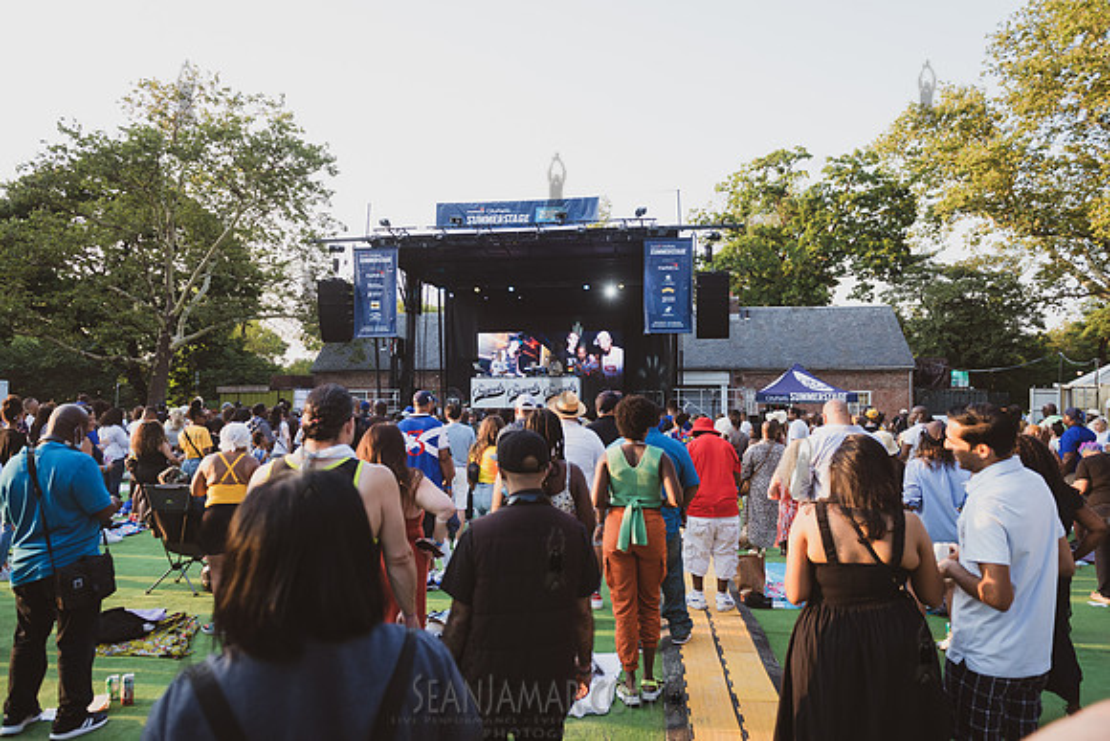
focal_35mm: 24
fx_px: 740
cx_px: 555
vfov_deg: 53.2
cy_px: 370
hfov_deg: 73.7
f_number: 4
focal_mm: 24
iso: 500
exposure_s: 1/500
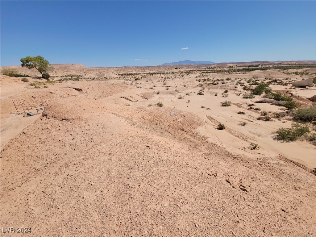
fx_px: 119
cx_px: 158
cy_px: 118
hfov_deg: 106.2
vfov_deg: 89.9
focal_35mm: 13
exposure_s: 1/2614
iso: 50
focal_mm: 2.2
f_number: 2.2
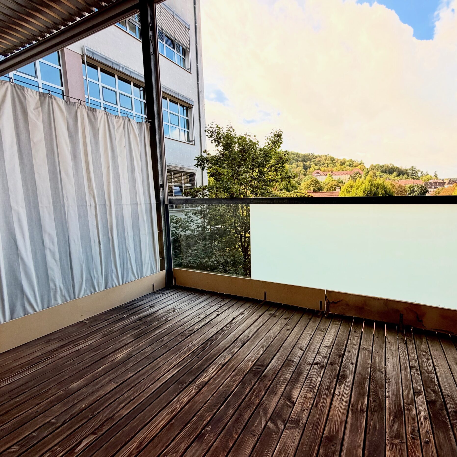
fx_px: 254
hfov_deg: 83.1
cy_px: 232
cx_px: 271
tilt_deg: -8.7
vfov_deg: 84.0
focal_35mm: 17
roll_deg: +1.3
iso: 64
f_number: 2.2
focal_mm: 2.22
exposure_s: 1/224
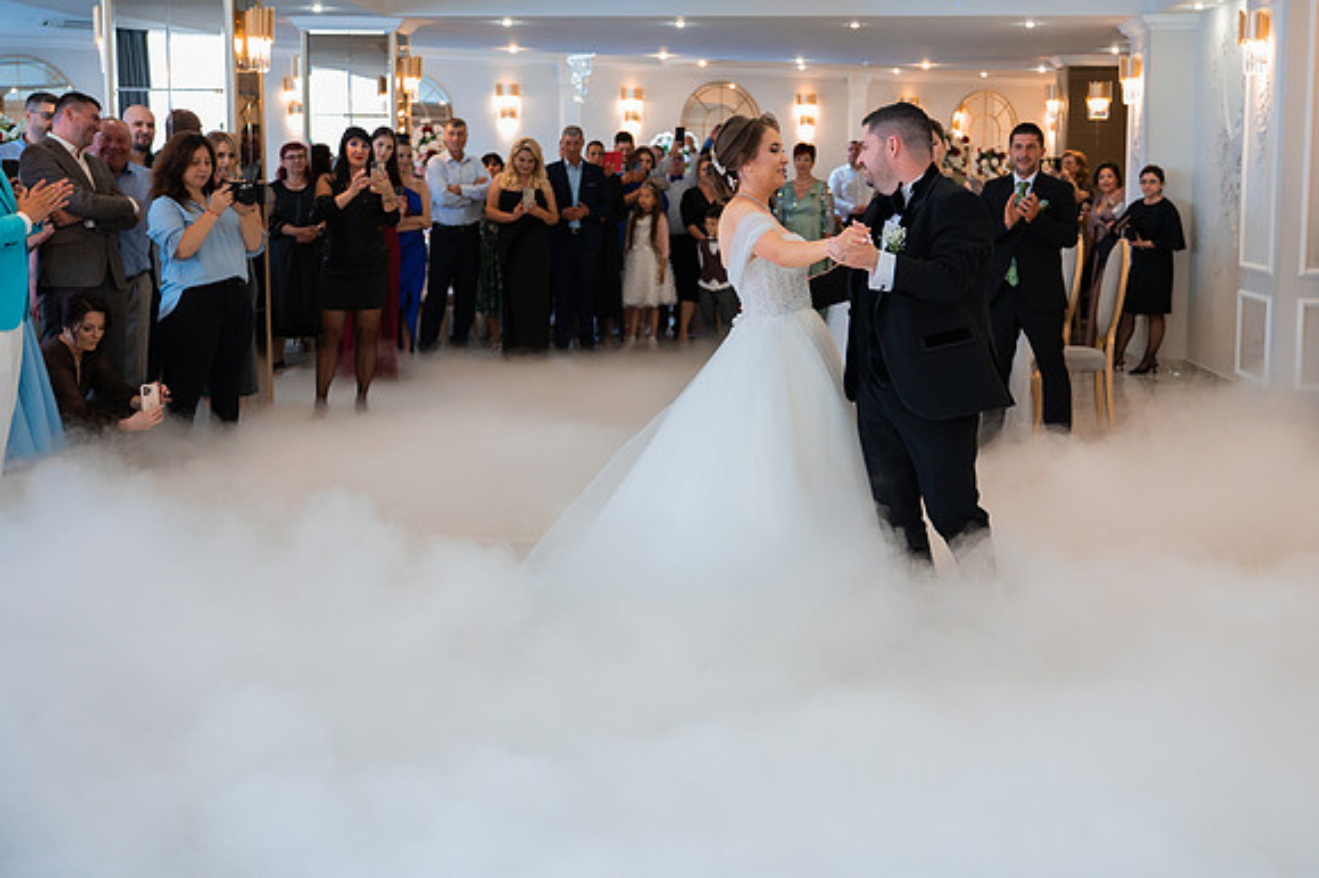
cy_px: 366
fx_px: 1561
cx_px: 774
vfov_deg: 31.4
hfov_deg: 45.6
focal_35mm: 43
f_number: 2.8
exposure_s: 1/320
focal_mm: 36
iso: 2500
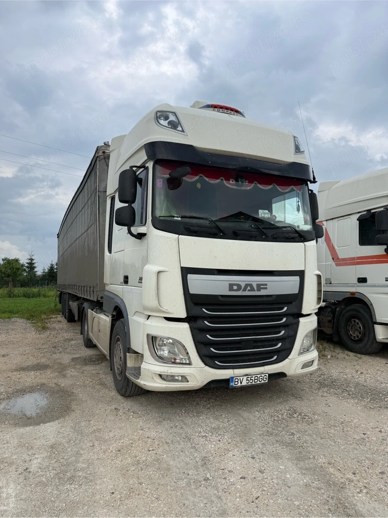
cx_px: 194
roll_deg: +0.1
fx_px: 359
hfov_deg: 56.8
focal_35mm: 24
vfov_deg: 71.6
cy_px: 259
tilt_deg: +3.9
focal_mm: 6.76
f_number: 1.78
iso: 80
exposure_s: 1/909
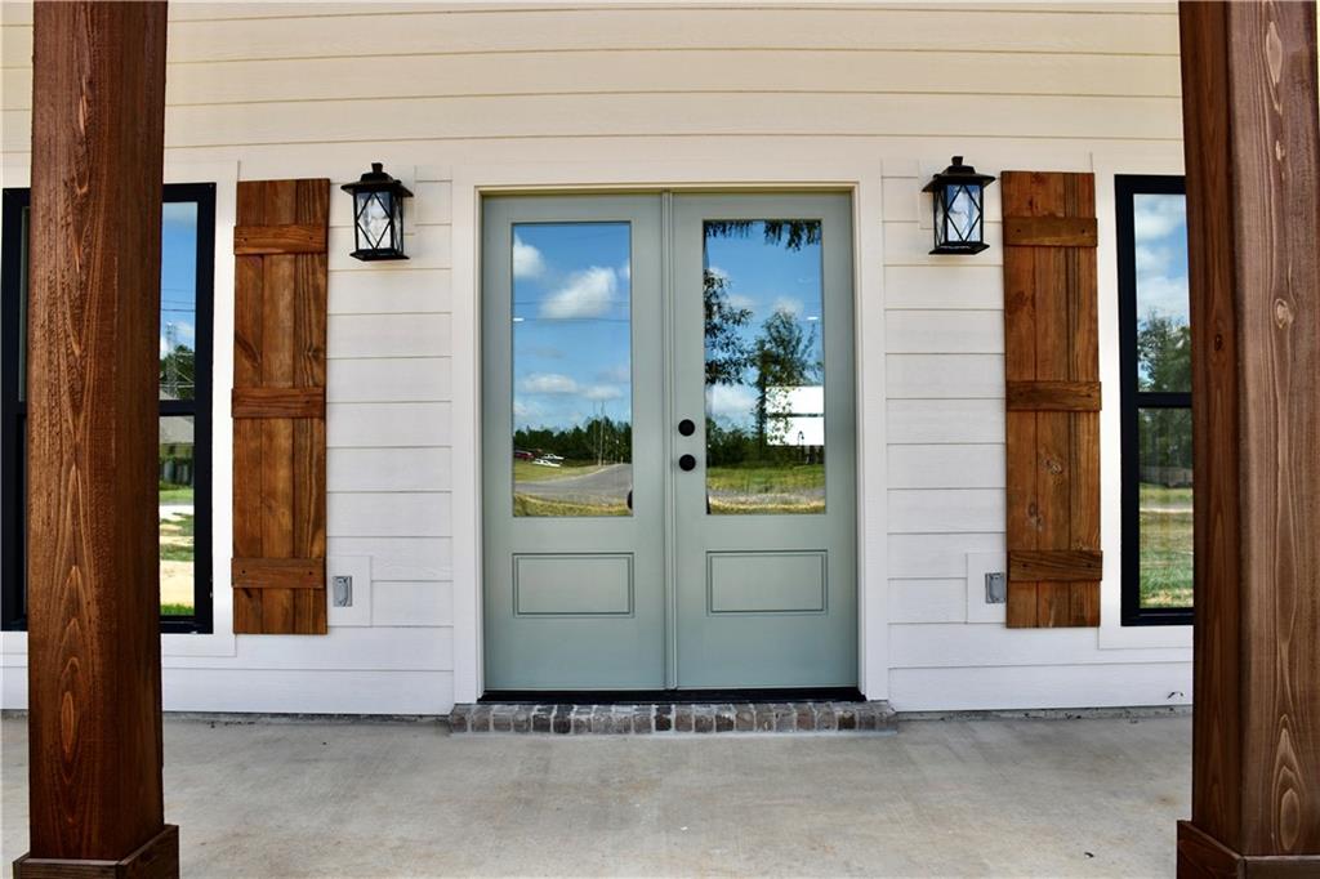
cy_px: 440
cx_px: 660
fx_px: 990
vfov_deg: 47.9
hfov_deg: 67.4
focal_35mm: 27
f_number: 6.3
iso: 100
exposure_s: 1/160
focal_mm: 18
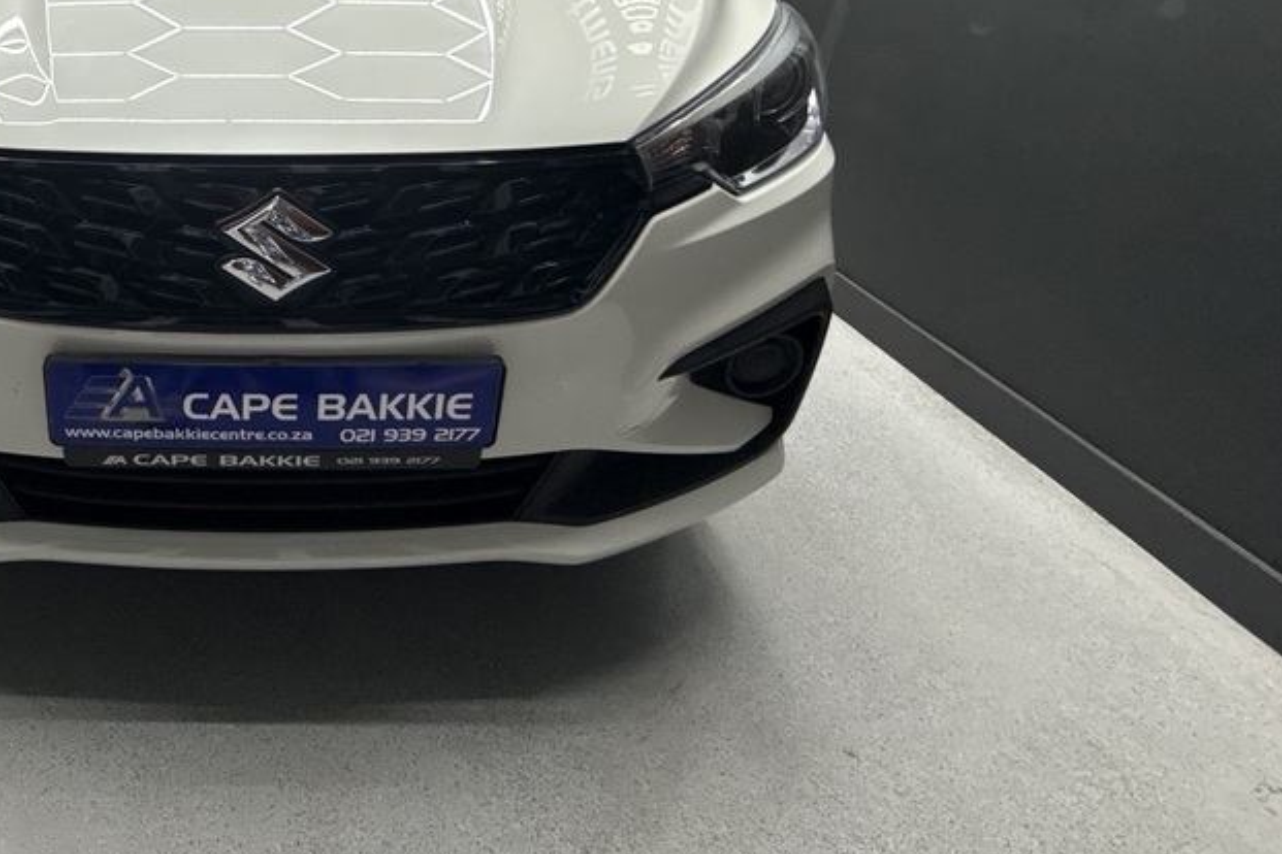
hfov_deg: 66.3
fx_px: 855
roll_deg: -0.2
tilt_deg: -23.2
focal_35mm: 24
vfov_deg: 51.4
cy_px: 241
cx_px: 239
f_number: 2.2
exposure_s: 1/100
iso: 125
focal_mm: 2.22
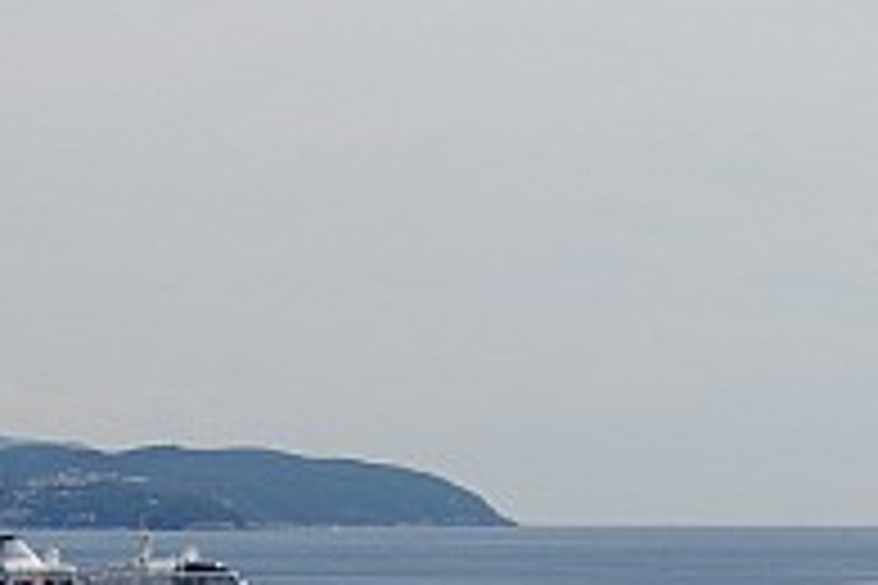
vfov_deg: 5.2
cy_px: 1010
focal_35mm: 262
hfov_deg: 7.8
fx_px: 6389
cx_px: -311
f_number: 8
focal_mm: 50
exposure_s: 1/400
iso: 200
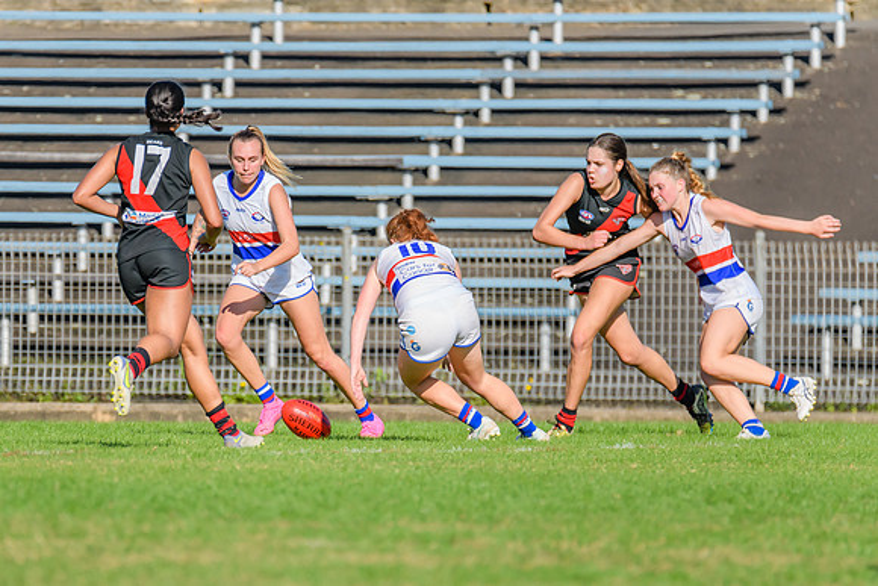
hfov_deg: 2.3
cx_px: 337
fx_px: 22264
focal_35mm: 913
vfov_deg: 1.5
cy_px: 400
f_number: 8
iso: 640
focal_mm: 600
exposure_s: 1/1600
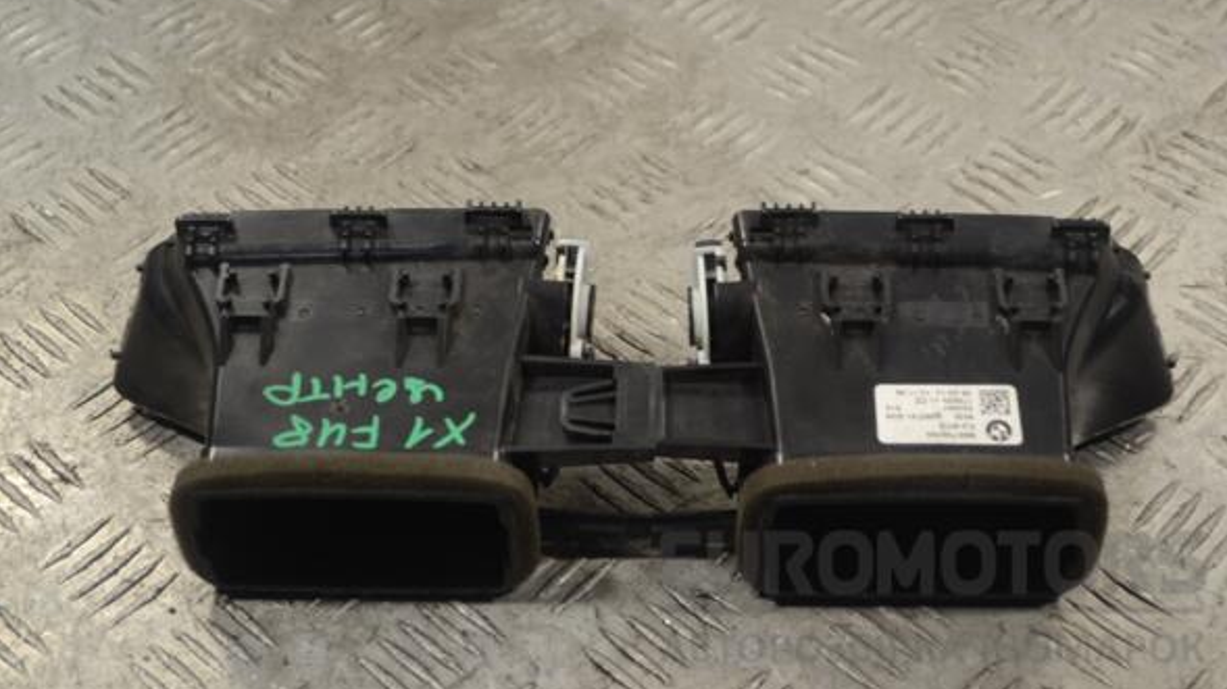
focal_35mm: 64
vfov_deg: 18.8
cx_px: 621
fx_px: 2082
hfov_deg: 32.8
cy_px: 285
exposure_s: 1/30
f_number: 5.3
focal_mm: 40
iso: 125
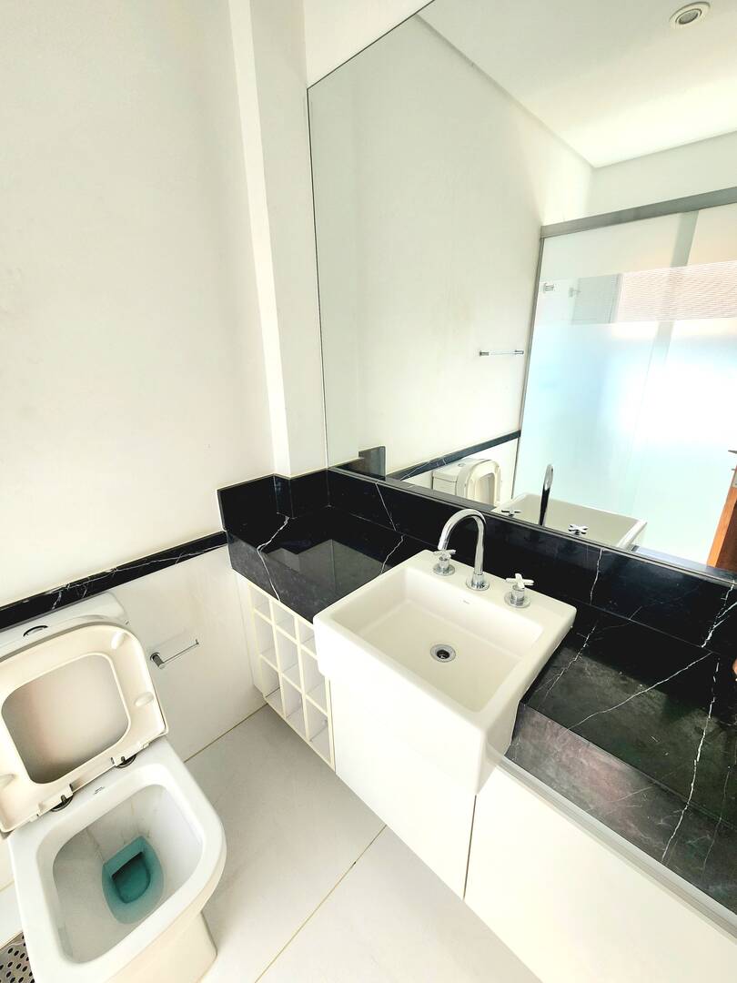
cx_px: 368
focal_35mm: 13
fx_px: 369
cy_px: 492
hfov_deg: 89.9
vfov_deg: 106.2
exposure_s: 1/125
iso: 50
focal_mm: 2.2
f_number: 2.2
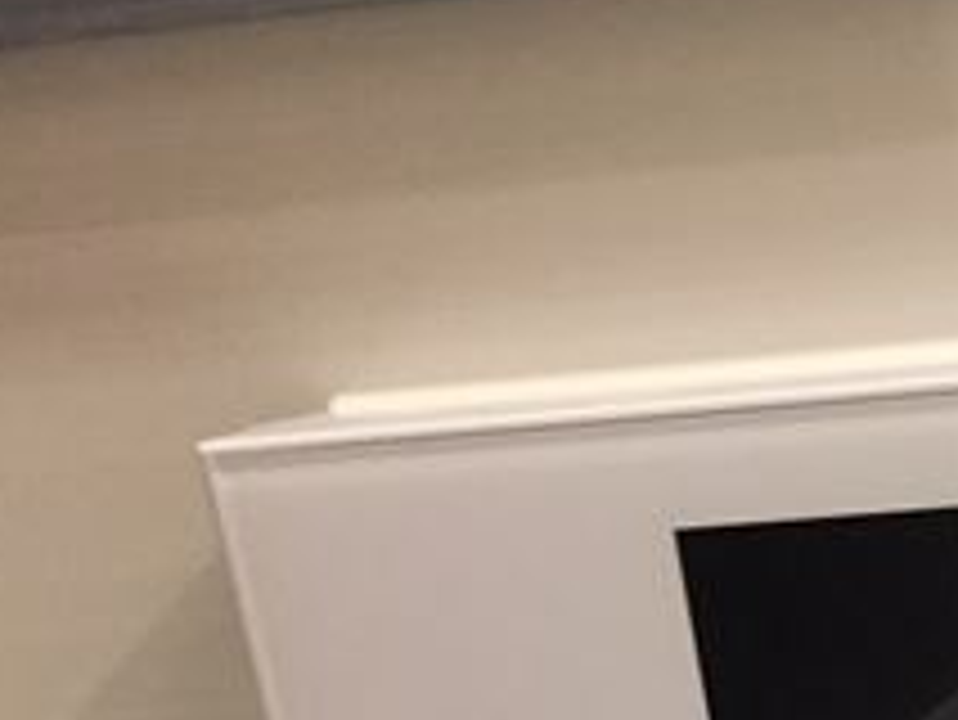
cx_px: 1336
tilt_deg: -20.5
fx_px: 2409
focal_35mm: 87
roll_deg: +5.3
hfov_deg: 20.1
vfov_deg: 16.1
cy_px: 940
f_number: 2.2
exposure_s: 1/24
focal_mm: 4.15
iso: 250
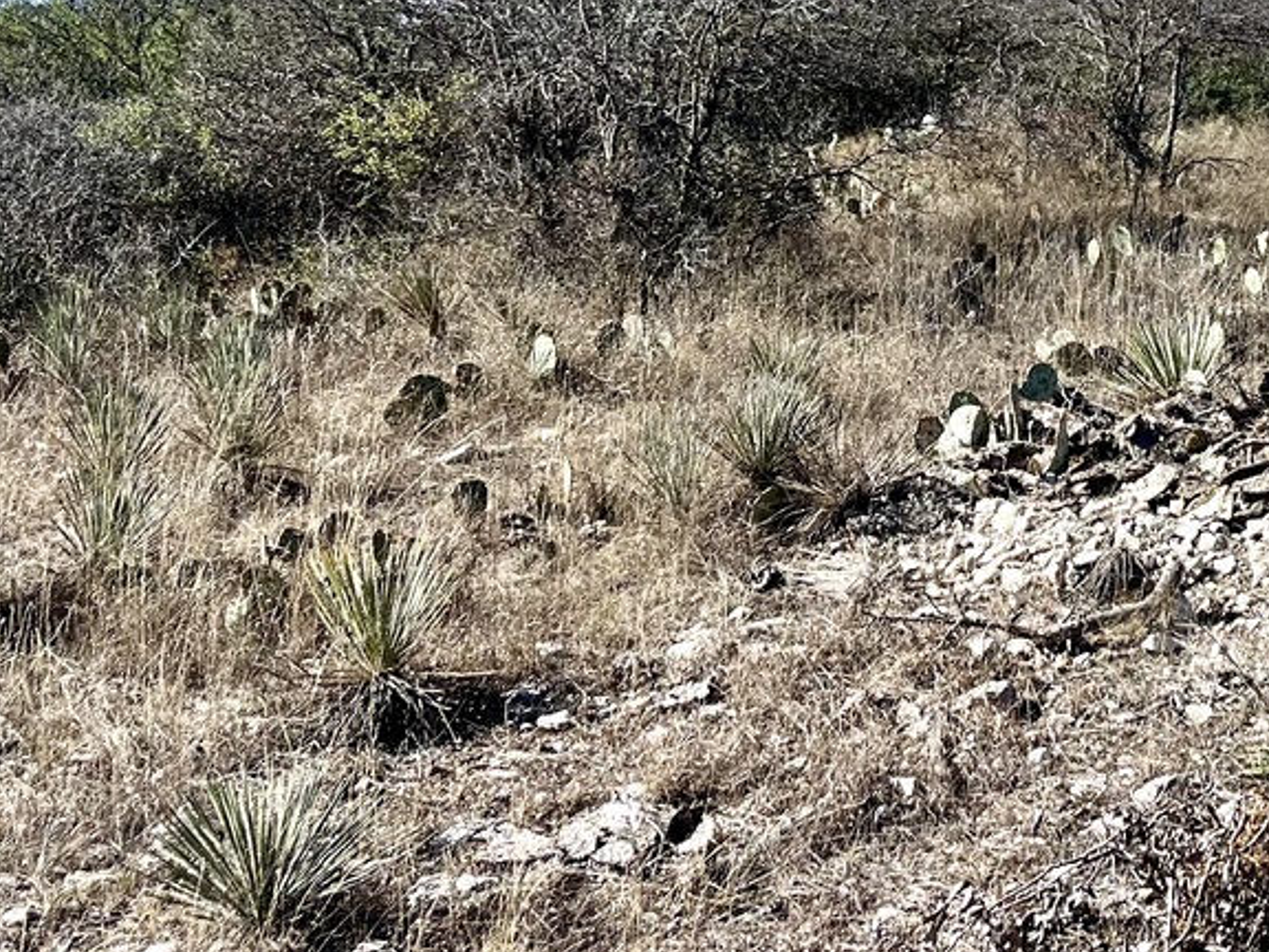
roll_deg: -1.2
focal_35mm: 65
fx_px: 2383
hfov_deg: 29.1
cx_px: 1018
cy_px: 93
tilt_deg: -1.5
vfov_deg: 22.1
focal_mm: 5.1
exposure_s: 1/3311
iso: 50
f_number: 1.6
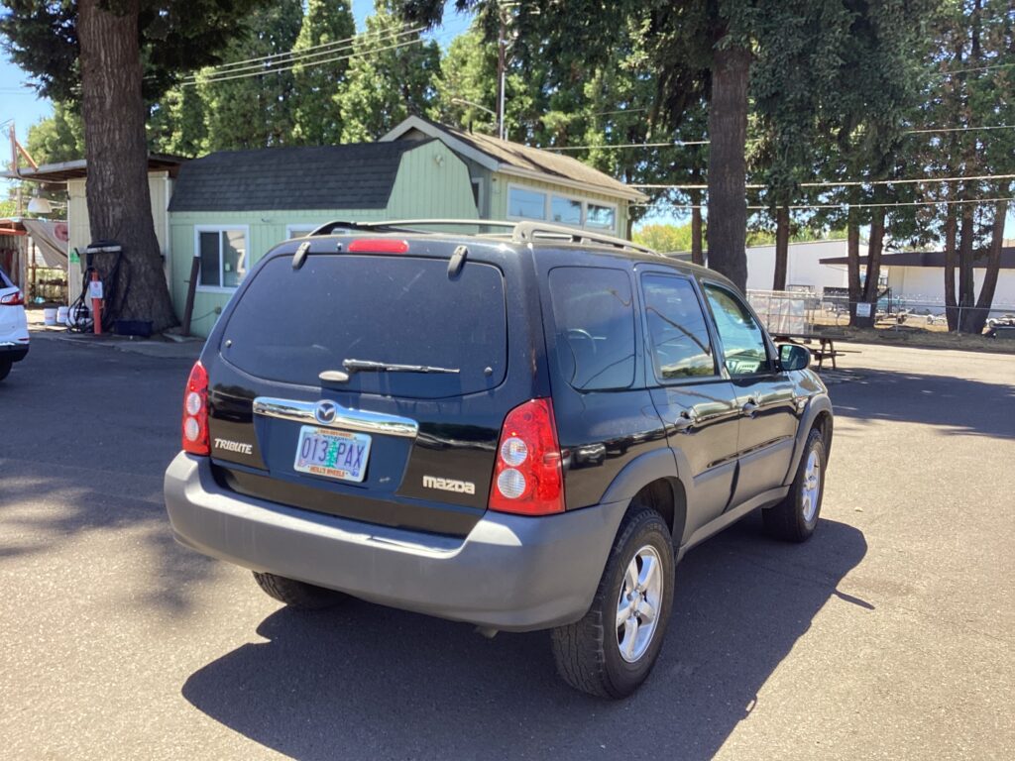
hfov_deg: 58.4
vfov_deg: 45.4
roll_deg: -2.4
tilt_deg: -5.3
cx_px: 508
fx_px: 909
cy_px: 380
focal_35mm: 31
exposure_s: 1/159
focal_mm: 3.3
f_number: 2.4
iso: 25
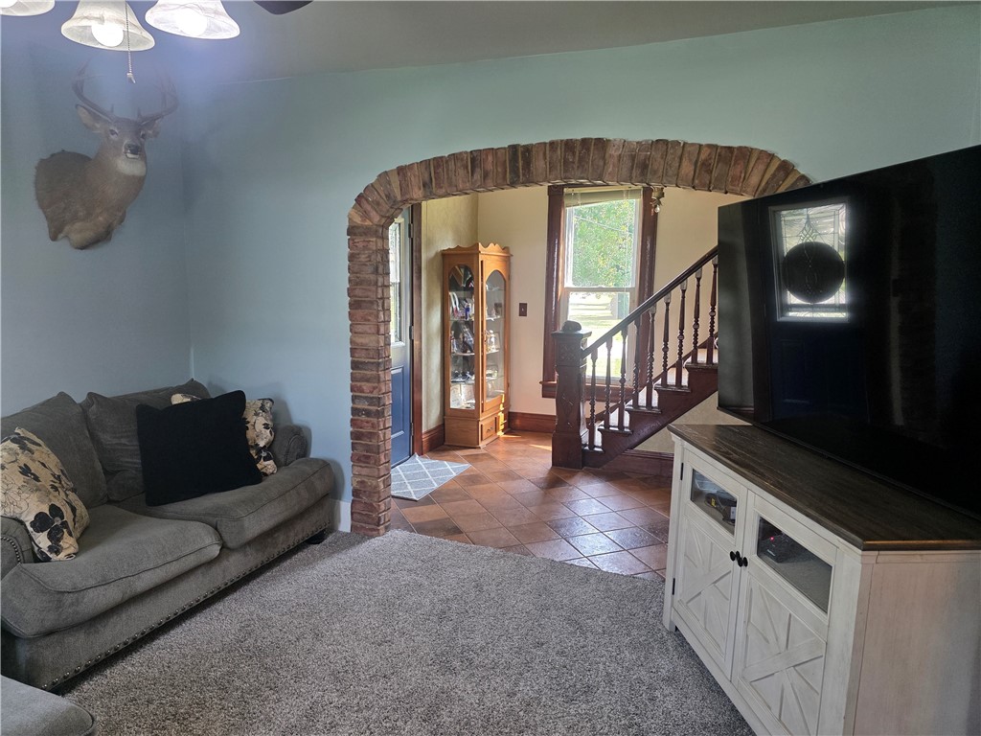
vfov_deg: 58.9
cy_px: 368
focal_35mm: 23
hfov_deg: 73.9
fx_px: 652
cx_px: 490
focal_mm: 6.3
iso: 160
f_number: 1.7
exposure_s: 1/120
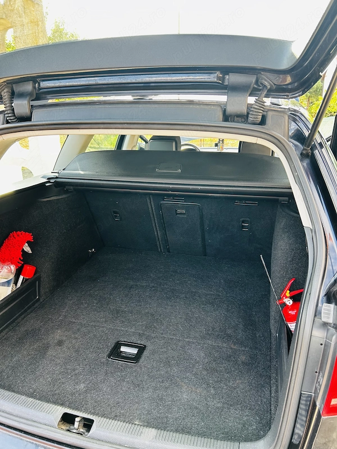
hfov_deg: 53.1
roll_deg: +0.3
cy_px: 224
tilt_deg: -18.3
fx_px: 337
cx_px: 168
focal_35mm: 26
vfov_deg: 67.3
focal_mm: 5.7
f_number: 1.5
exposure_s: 1/121
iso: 50
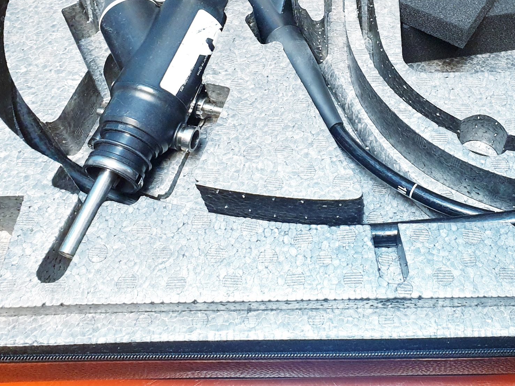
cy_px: 74
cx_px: 368
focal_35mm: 45
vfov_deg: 31.3
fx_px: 669
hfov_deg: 41.2
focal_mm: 4.3
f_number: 2.4
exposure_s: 1/50
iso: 250
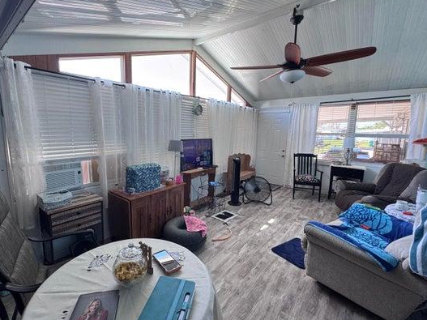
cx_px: 192
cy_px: 159
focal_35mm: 17
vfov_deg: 74.7
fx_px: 210
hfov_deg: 90.7
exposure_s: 1/99
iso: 100
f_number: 2.2
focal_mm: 2.22
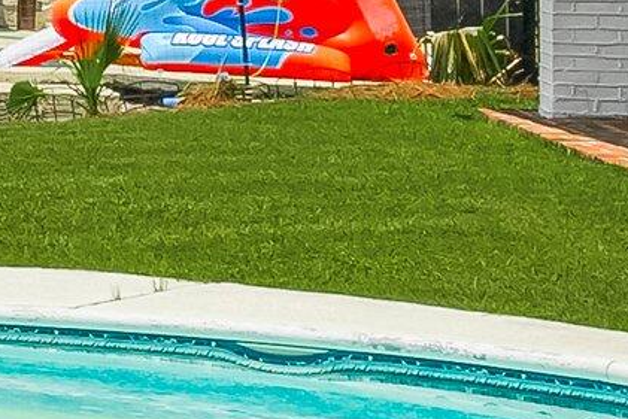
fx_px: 3054
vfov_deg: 7.7
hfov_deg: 10.2
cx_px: -867
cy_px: -153
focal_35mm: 175
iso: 400
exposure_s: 1/800
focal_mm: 24
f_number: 8
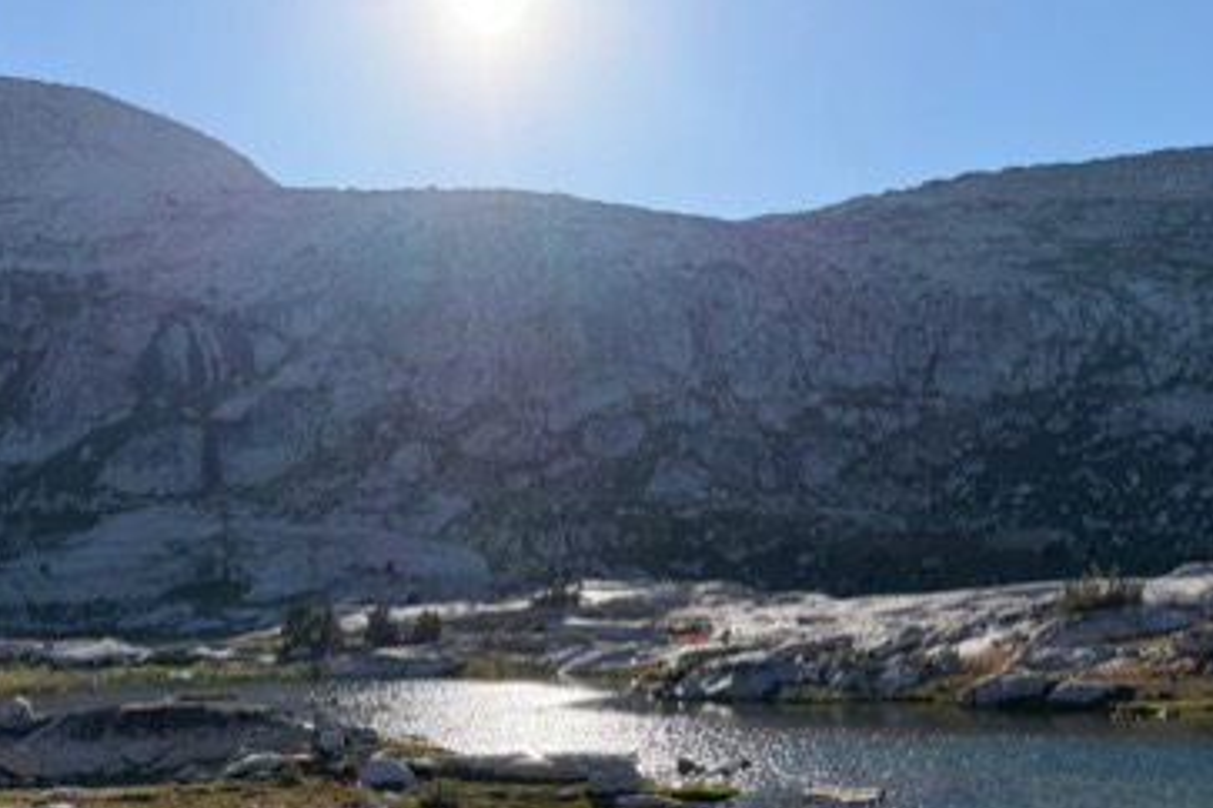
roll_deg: +1.0
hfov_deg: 44.3
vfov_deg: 29.9
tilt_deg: -0.5
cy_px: 621
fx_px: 1482
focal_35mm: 44
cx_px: 495
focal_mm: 6.76
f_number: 1.78
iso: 125
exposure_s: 1/6711
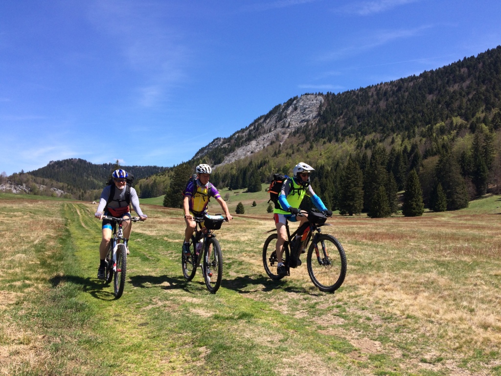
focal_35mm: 29
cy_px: 188
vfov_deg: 48.2
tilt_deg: +1.8
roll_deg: -2.7
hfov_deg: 61.7
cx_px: 250
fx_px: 420
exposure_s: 1/1368
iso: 32
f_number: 2.2
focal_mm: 4.15
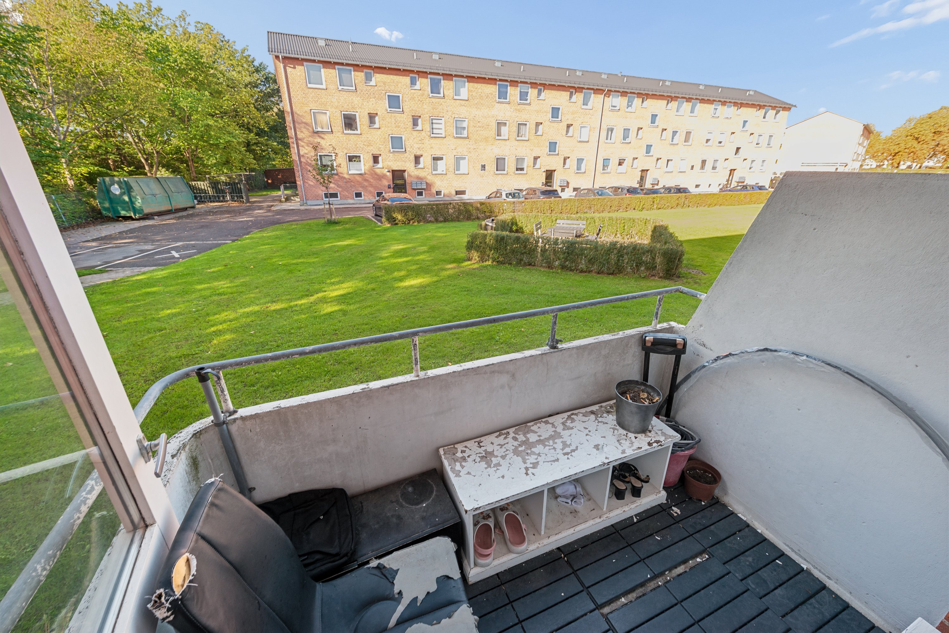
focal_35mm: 14
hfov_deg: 104.3
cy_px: 316
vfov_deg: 81.2
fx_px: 369
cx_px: 474
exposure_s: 1/25
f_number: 10
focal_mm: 14
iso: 250
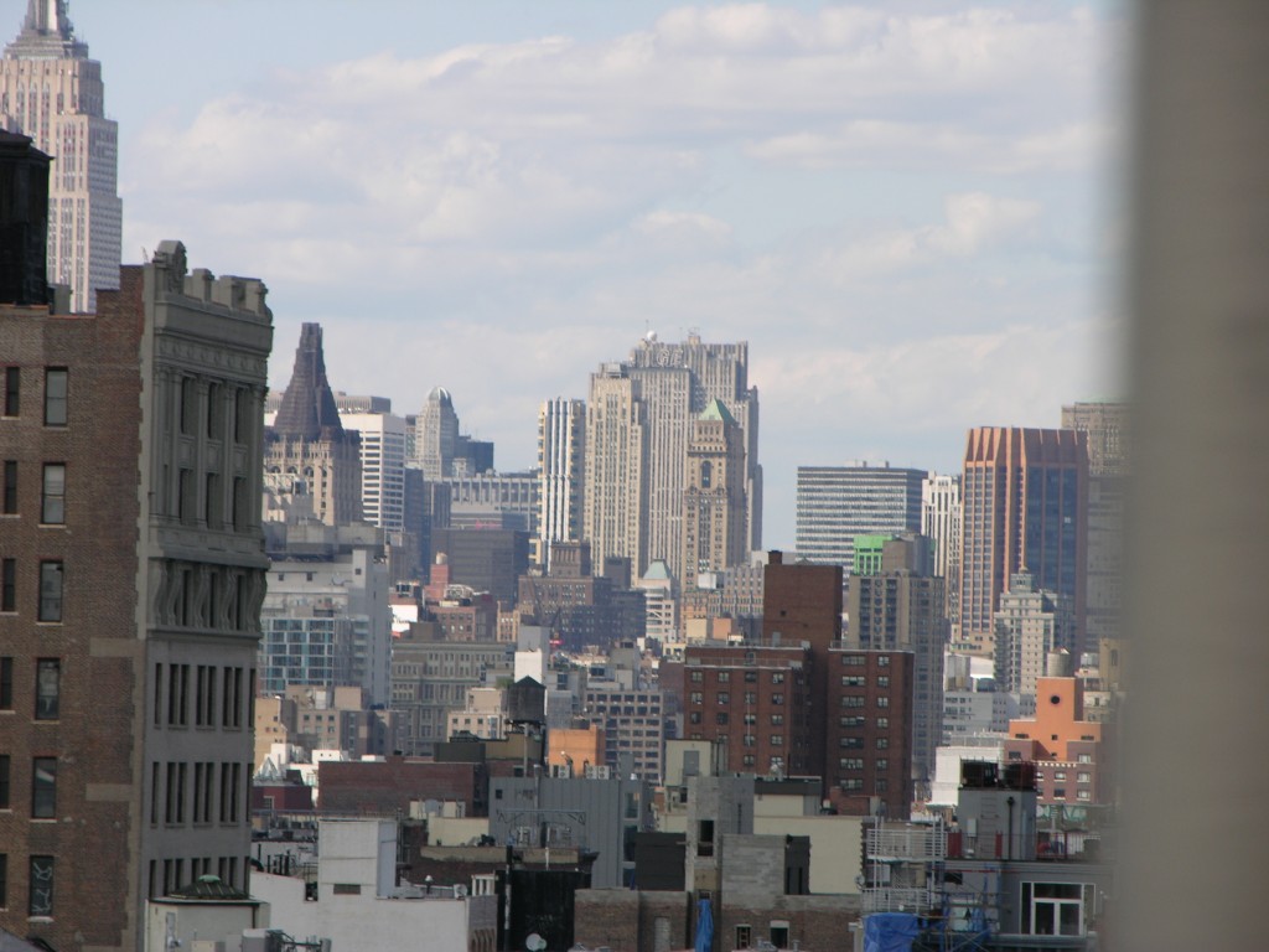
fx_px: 10265
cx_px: 634
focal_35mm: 280
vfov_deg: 5.3
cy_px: 476
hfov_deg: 7.1
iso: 50
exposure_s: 1/267
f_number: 5.3
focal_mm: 71.2
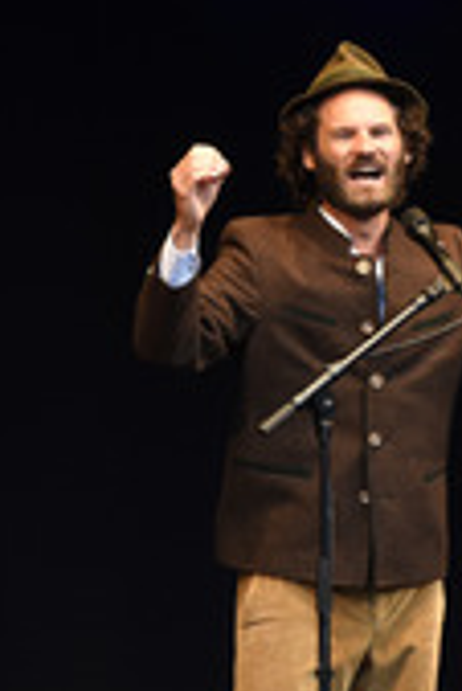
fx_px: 15348
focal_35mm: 799
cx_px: 341
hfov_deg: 1.7
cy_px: 548
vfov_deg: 2.6
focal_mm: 300
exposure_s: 1/125
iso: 800
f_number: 6.3
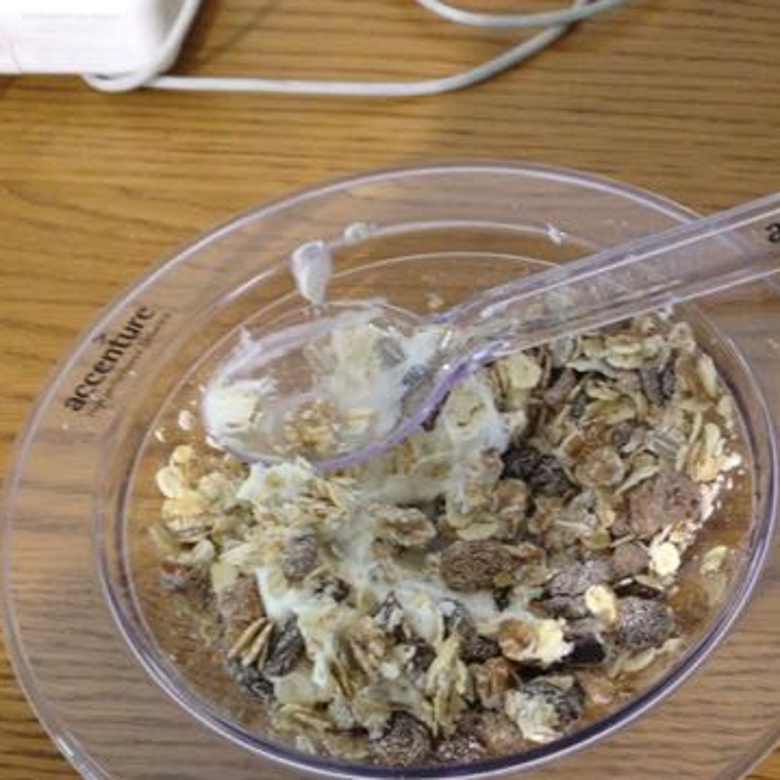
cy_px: 478
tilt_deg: -54.5
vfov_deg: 32.7
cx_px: 508
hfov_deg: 32.6
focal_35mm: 52
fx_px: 1326
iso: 320
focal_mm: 4.12
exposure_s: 1/20
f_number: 2.4
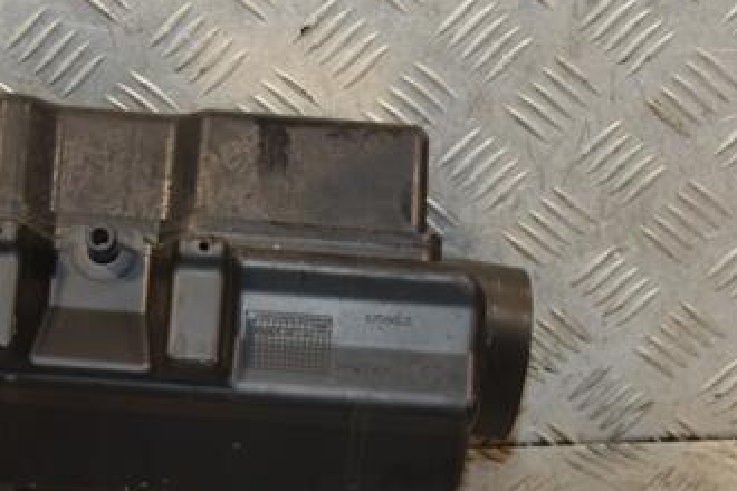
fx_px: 2231
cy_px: 350
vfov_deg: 12.5
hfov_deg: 18.8
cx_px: 366
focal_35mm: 109
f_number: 4.8
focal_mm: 40
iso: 800
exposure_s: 1/160
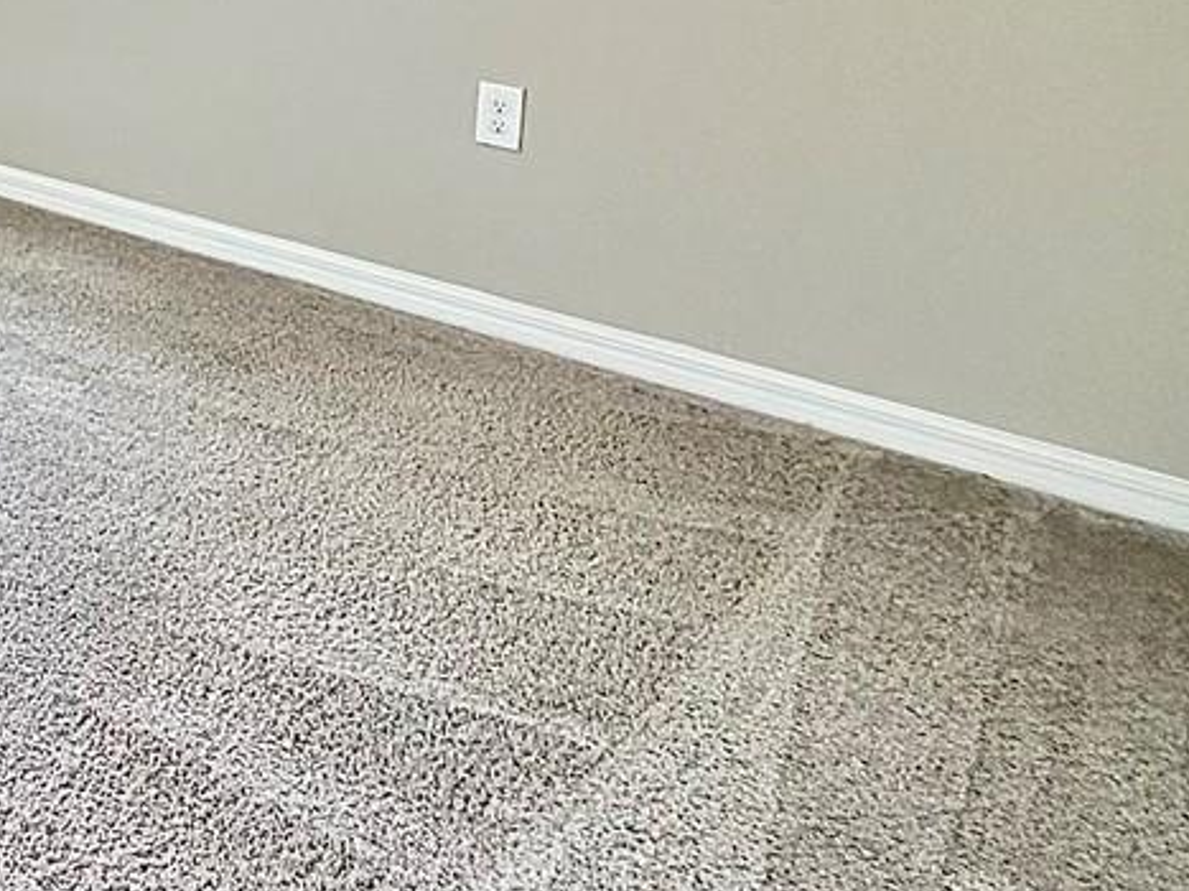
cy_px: -158
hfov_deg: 30.0
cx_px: -420
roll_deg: -0.2
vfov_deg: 27.0
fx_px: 1648
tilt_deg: -5.7
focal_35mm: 48
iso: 160
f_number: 2.2
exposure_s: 1/120
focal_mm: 2.22
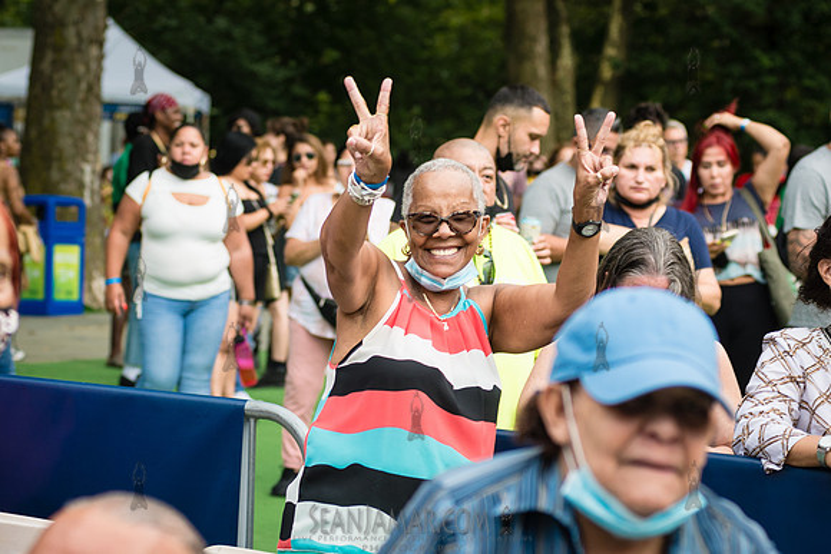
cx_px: 318
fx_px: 2688
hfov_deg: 17.5
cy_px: 369
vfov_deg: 11.8
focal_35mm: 116
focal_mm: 80
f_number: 5
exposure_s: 1/640
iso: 500
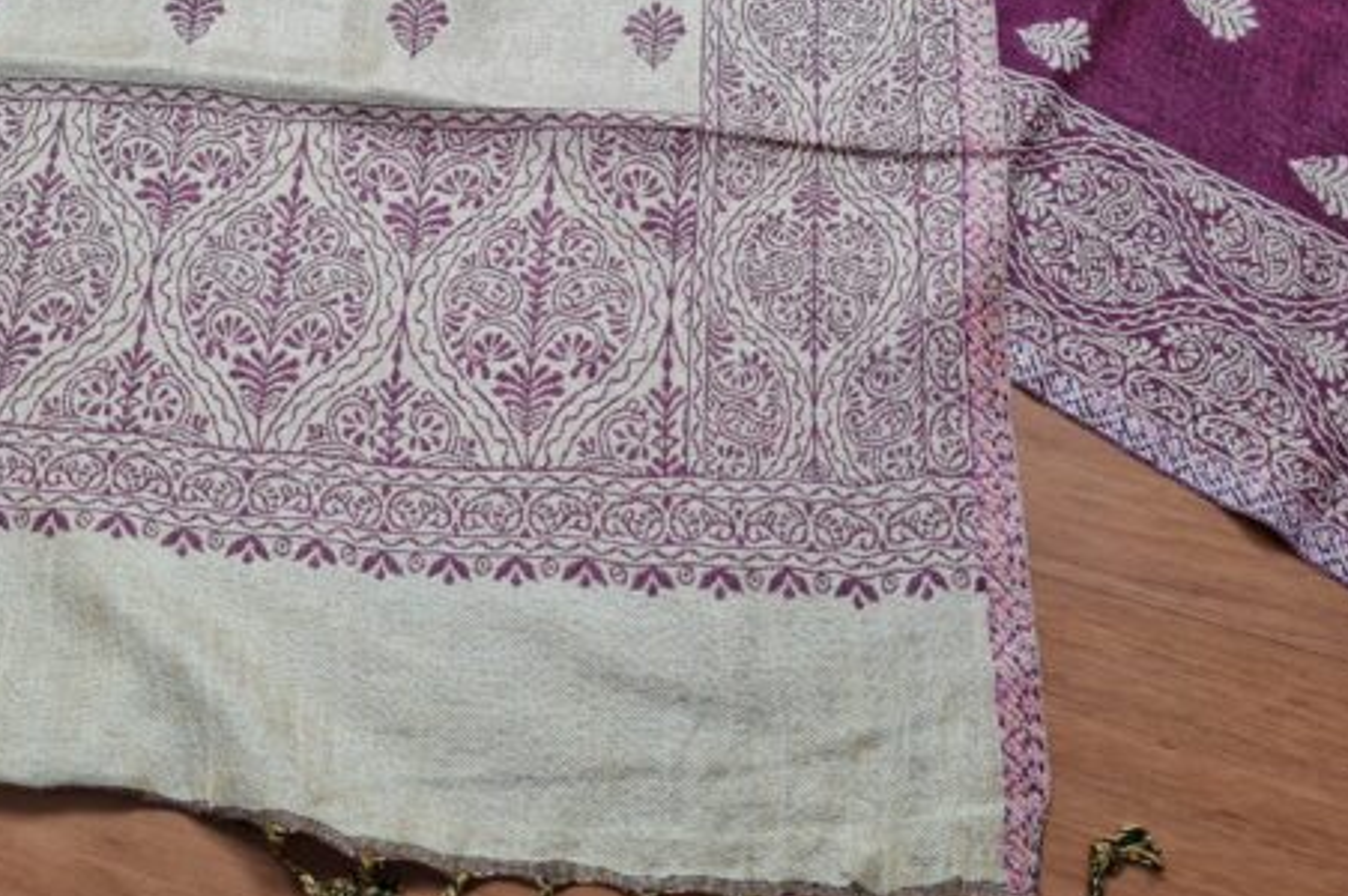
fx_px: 1571
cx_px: 451
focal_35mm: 42
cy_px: 172
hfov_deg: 45.7
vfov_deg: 31.0
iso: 250
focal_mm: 5.4
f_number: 1.8
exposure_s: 1/120
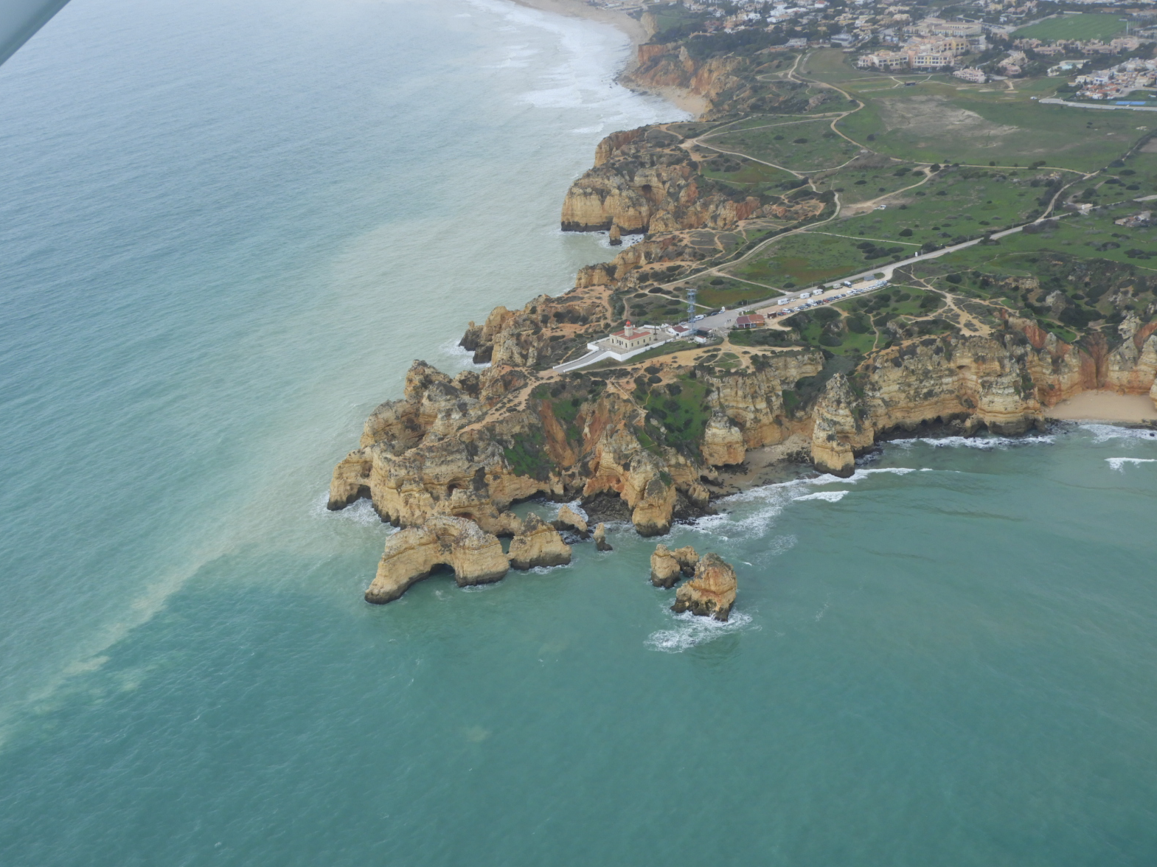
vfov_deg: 28.5
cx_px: 576
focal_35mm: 51
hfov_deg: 37.5
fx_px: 1704
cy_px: 439
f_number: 4
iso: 100
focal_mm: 9
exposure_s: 1/320
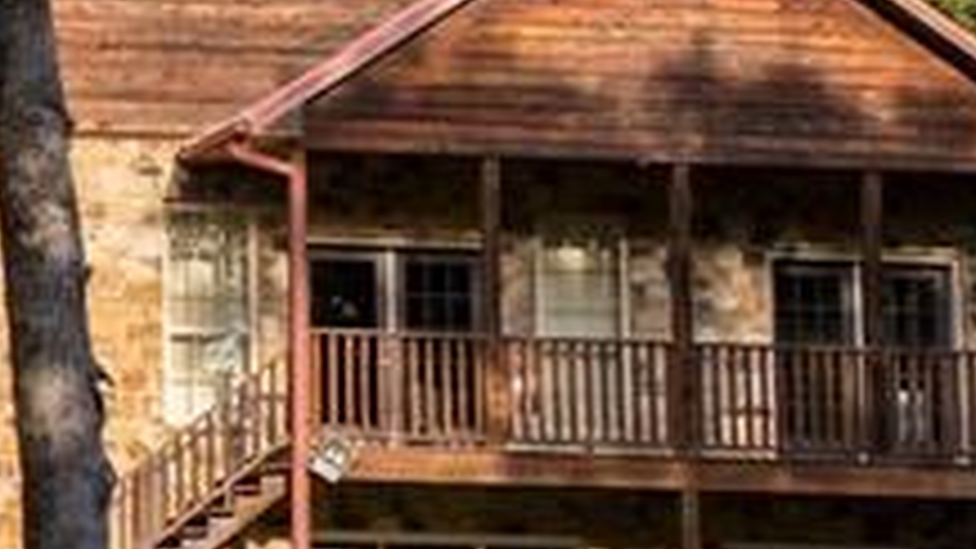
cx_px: -774
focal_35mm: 173
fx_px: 4477
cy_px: 178
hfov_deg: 11.5
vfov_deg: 7.0
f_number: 2.8
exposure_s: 1/1000
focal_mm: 35
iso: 200
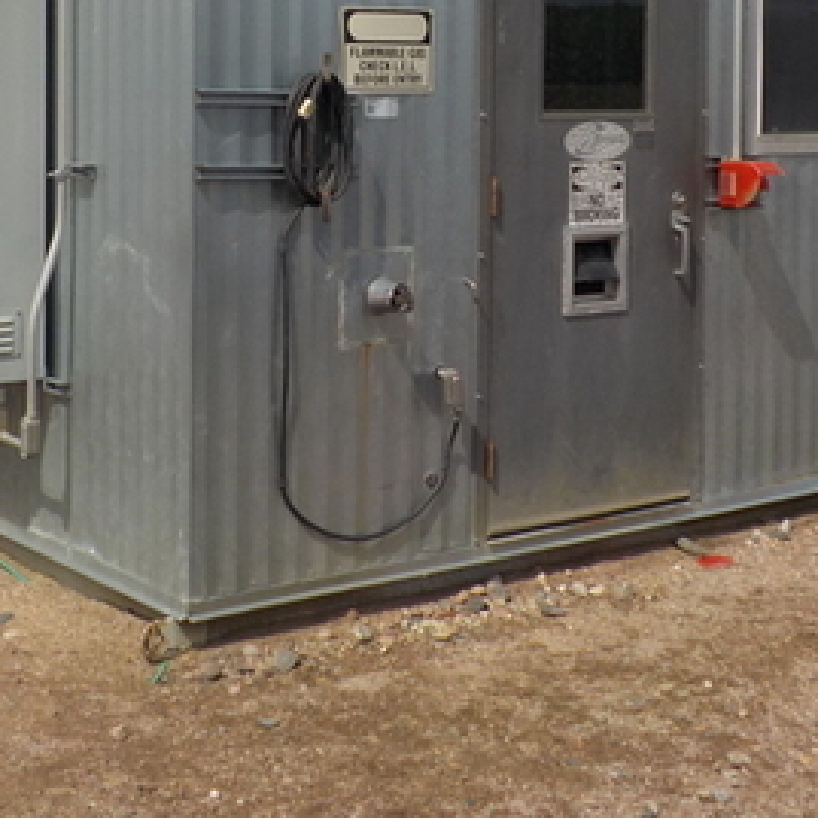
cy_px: 140
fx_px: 1684
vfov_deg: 26.7
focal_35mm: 63
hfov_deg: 27.3
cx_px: 392
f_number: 6.6
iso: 125
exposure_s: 1/640
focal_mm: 4.1
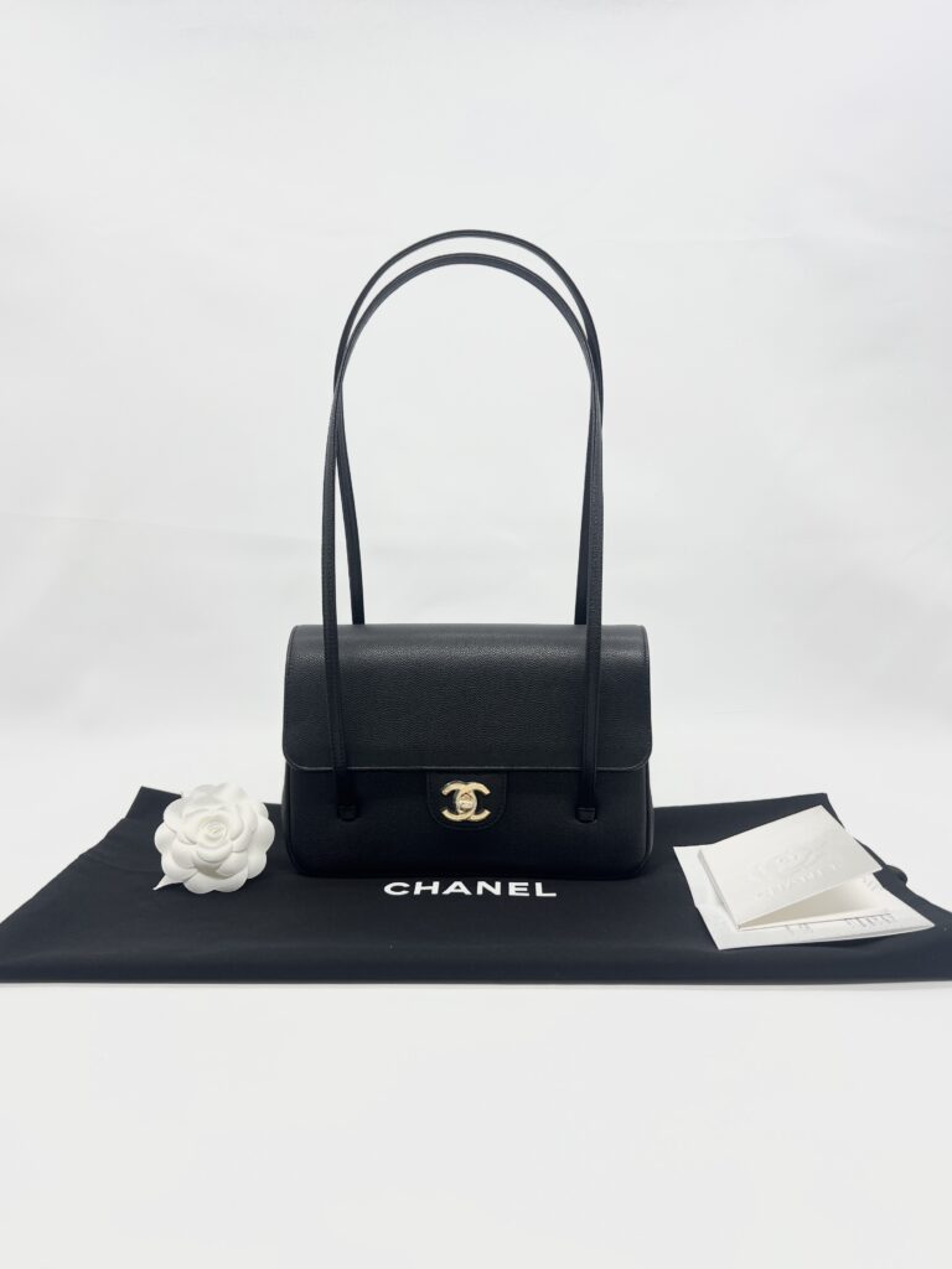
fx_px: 953
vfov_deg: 67.3
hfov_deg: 53.1
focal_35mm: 26
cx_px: 476
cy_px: 634
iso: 40
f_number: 1.5
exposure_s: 1/152
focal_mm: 5.7
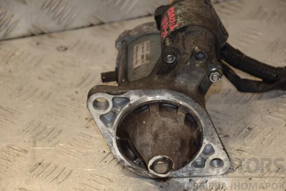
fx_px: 1315
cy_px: 99
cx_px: 144
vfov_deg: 8.3
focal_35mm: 166
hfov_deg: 12.4
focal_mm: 105
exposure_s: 1/200
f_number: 6.3
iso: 800
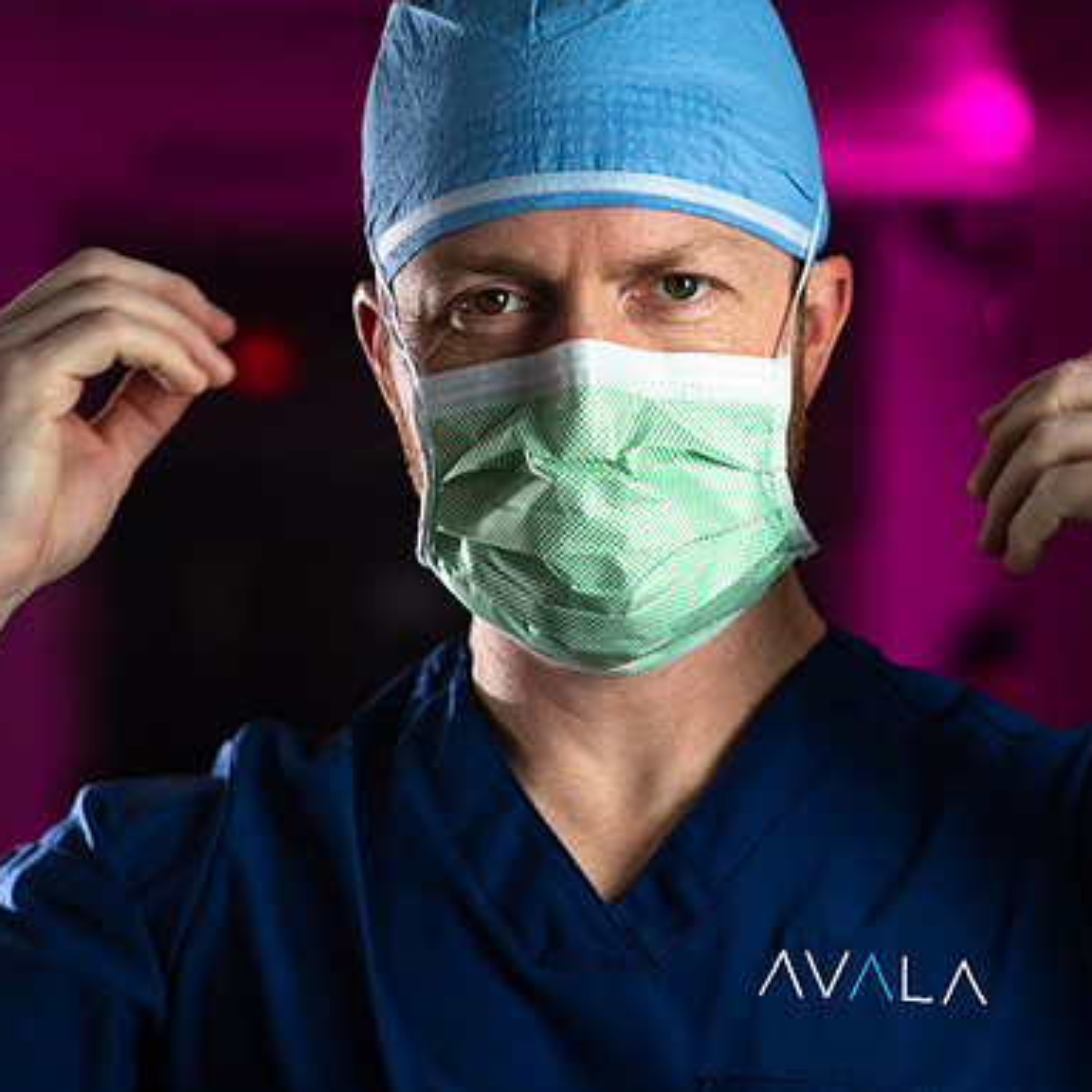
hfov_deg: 16.0
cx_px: 677
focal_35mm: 109
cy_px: 545
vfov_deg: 16.0
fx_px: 3890
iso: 400
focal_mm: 85
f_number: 3.2
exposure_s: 1/200
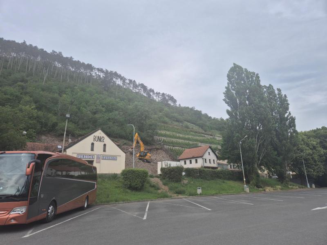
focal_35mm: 23
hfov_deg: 73.9
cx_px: 164
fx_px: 217
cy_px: 122
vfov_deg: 58.9
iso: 25
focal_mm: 5.4
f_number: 1.8
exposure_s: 1/718
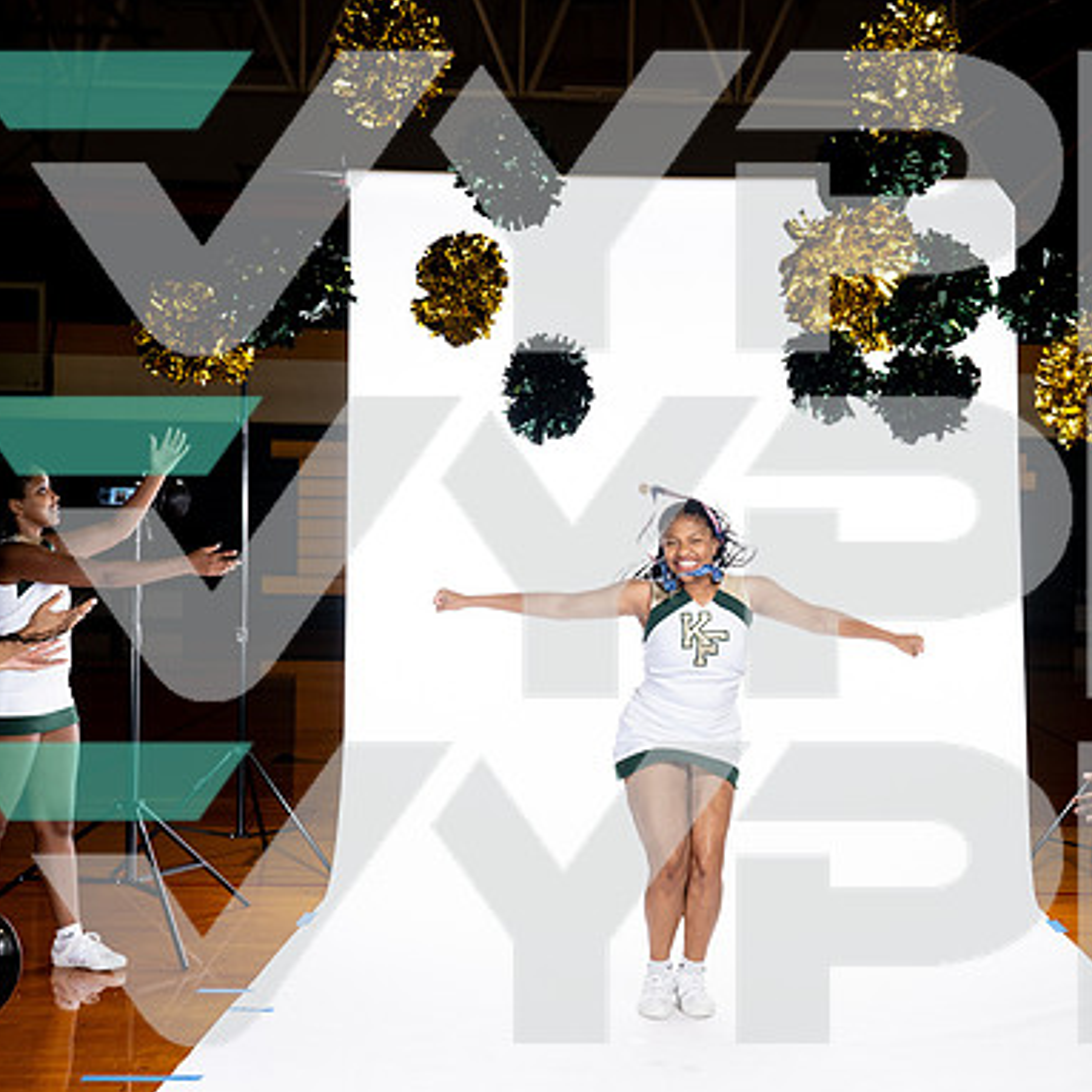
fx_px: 1999
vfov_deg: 30.6
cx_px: 683
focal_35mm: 56
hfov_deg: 30.4
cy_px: 554
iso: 400
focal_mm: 41
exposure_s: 1/250
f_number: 8
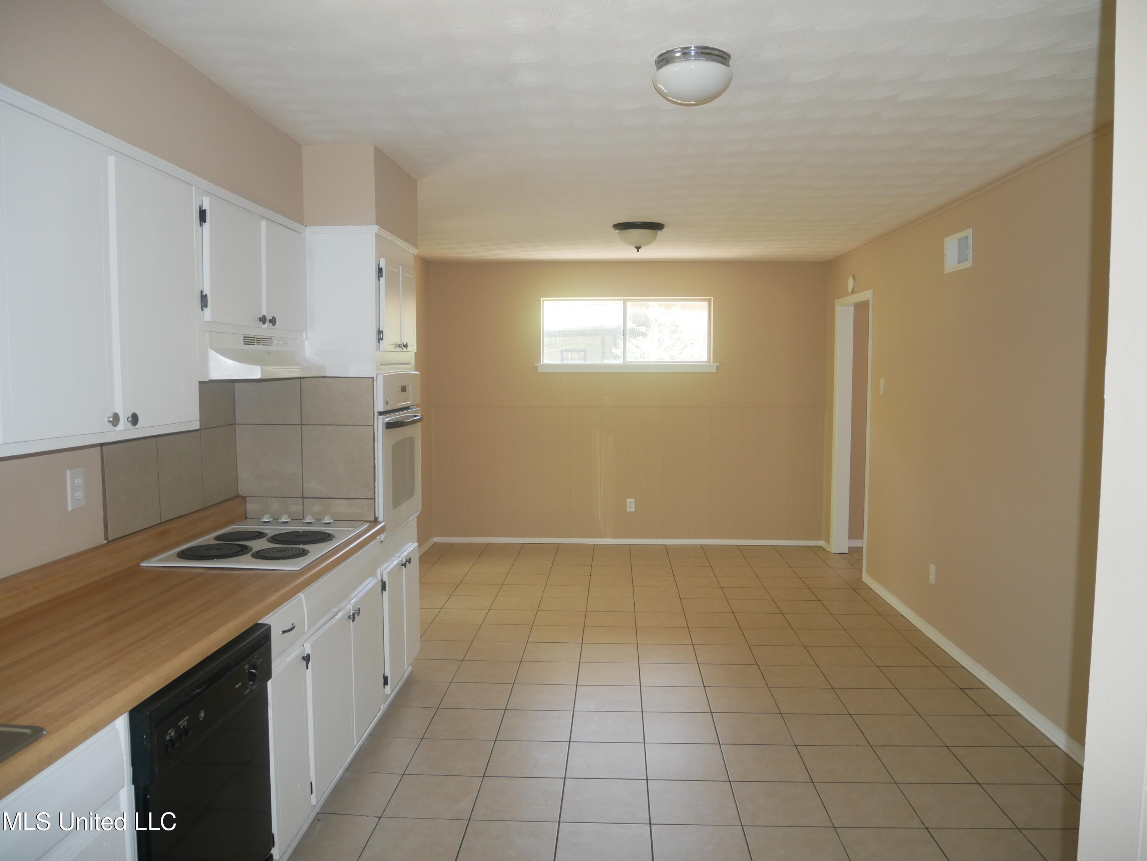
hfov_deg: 71.6
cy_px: 430
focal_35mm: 24
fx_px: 795
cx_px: 574
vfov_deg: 56.8
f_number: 3.5
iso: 400
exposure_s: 1/60
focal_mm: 12
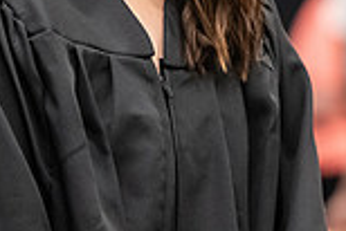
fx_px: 6147
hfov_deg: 3.2
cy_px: -30
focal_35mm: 639
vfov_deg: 2.2
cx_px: 126
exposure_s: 1/200
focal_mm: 170
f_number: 3.2
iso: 3200
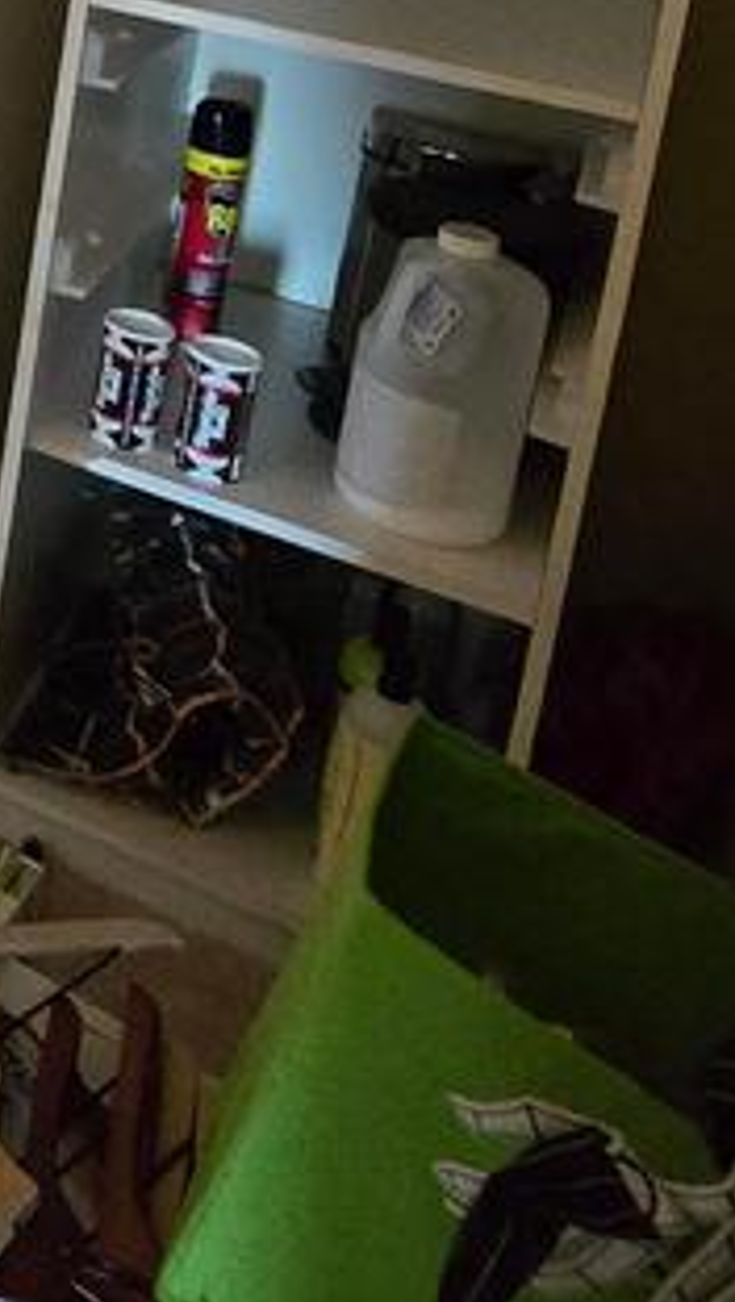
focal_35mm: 49
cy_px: -179
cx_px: -610
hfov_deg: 18.6
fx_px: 1694
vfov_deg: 35.1
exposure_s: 1/60
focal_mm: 2.2
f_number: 2.2
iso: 1000
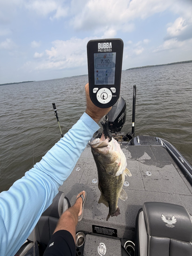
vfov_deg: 102.1
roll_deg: +7.7
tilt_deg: -26.9
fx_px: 104
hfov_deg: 85.7
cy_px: 128
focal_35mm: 14
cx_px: 96
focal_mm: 2.22
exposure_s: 1/985
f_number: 2.2
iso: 20
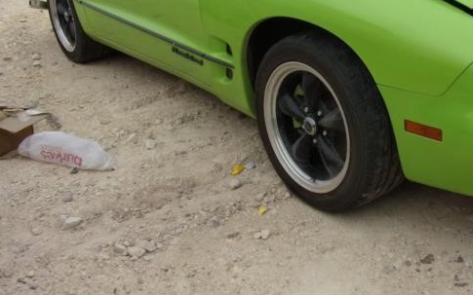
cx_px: 383
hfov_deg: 44.7
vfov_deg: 30.2
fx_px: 541
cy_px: 87
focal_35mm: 42
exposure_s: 1/140
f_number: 3.3
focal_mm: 4.3
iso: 80
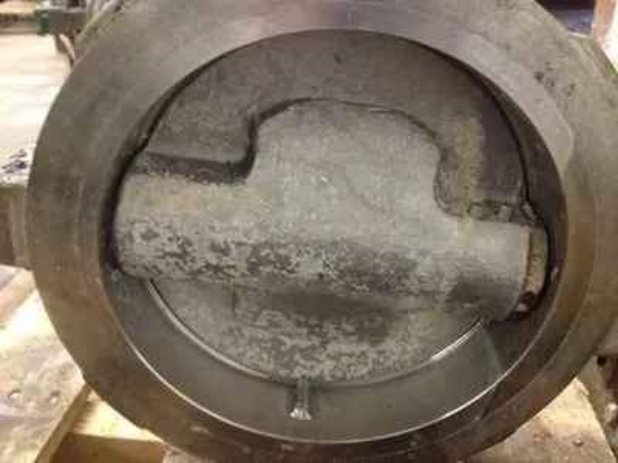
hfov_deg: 52.6
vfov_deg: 40.7
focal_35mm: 35
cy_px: 232
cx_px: 309
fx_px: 625
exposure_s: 1/15
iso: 500
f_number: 2.4
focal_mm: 4.28
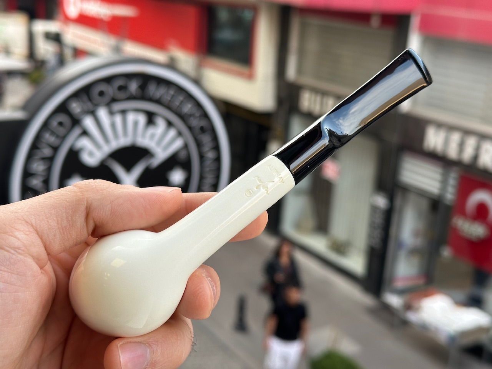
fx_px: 682
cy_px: 184
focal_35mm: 48
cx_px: 246
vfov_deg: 30.3
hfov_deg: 39.7
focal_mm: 6.86
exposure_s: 1/284
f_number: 1.78
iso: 64
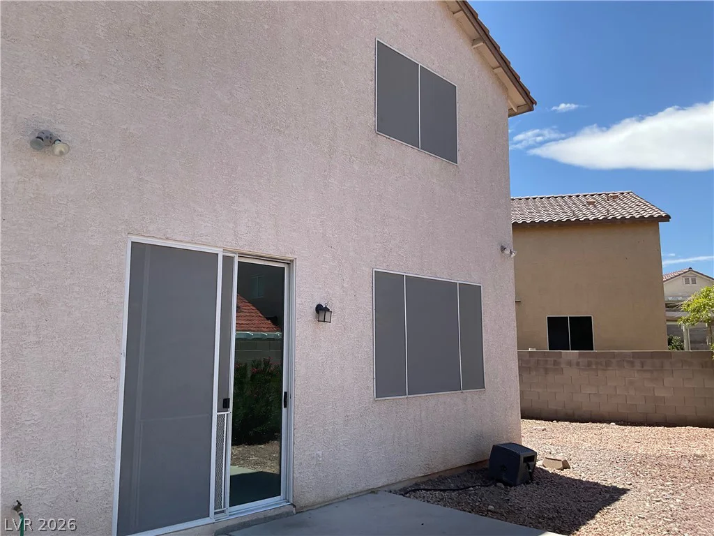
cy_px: 268
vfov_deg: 48.2
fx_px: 598
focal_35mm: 29
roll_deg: -0.3
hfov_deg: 61.7
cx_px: 357
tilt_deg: +8.7
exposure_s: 1/1279
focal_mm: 3
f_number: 1.8
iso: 16
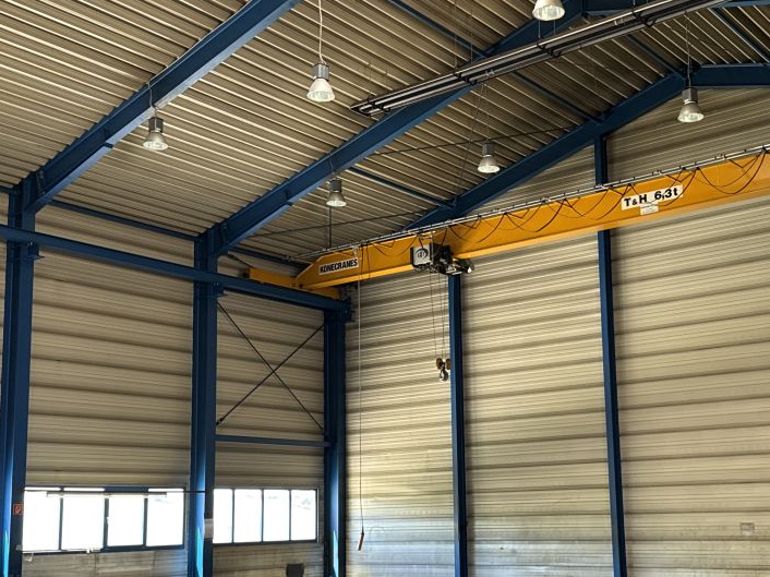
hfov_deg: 39.5
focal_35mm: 48
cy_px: 352
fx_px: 1067
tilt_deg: +10.3
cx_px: 456
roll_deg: +1.7
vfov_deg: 30.2
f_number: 1.78
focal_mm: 6.76
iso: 200
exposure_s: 1/120
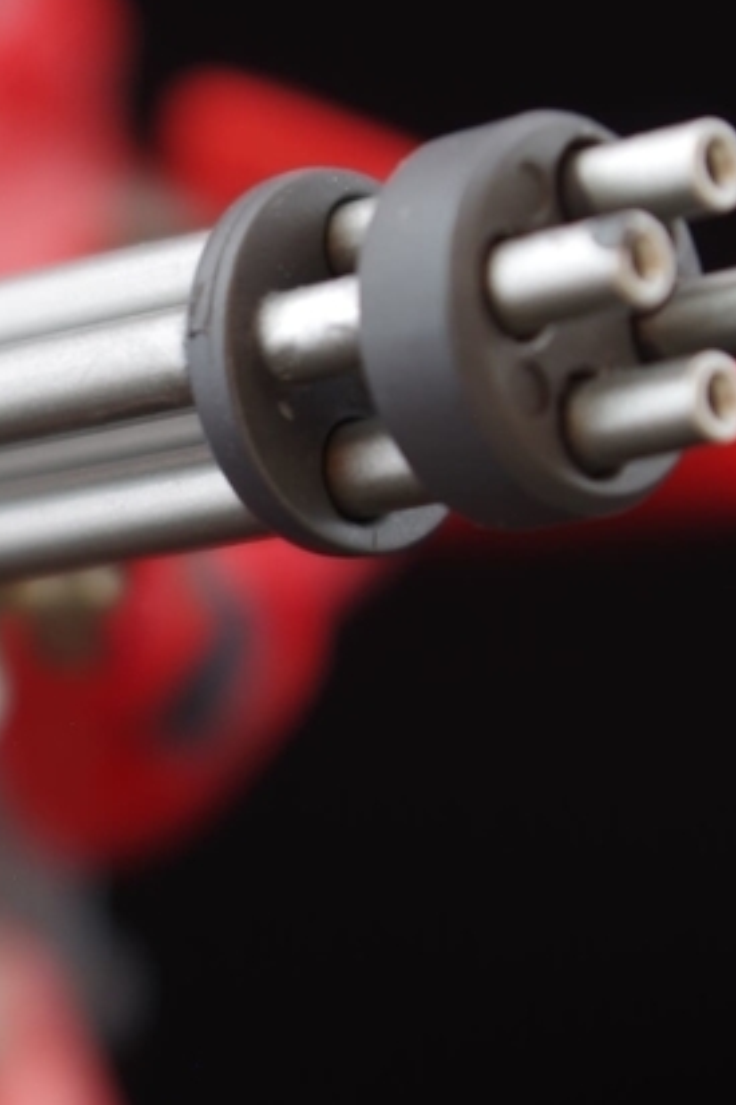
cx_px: 47
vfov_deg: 11.0
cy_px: 977
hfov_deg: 7.4
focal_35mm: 186
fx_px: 5708
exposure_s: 2.5
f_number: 5.6
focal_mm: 50
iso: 100
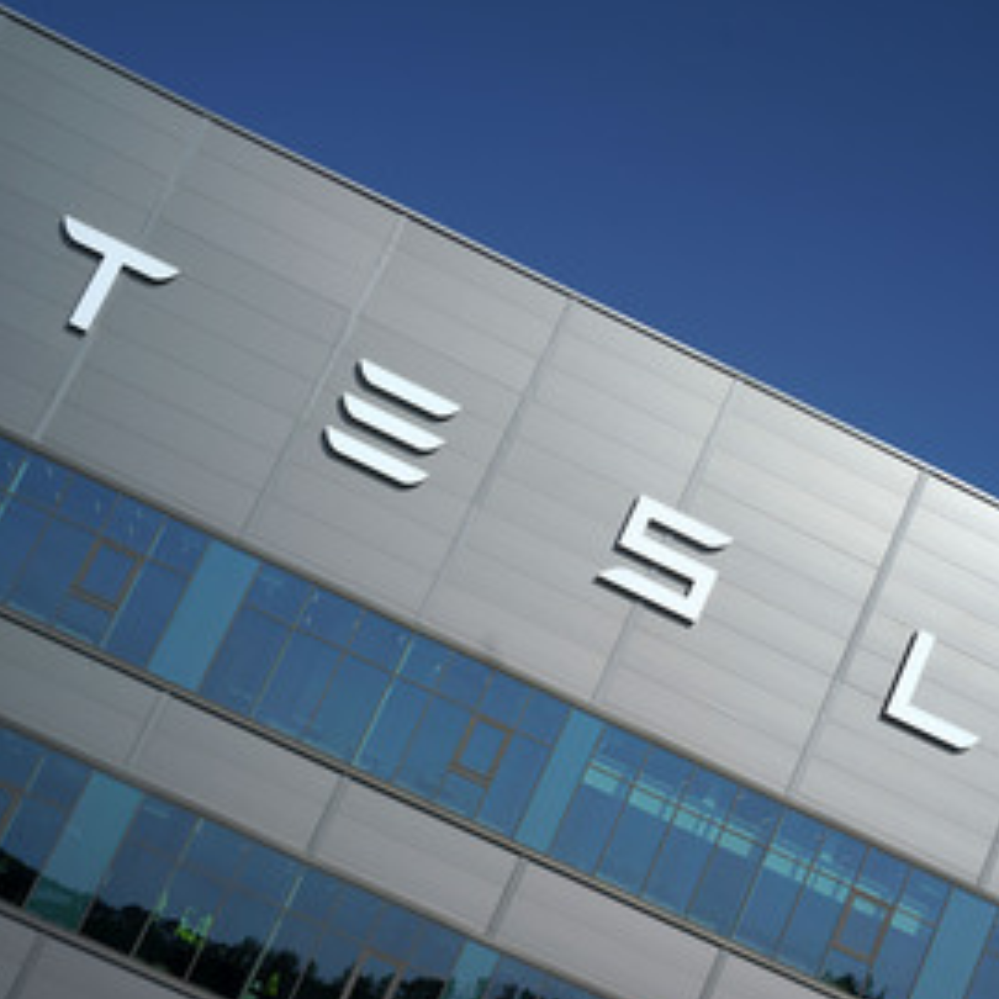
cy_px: 514
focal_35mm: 68
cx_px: 742
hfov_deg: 25.1
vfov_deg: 25.4
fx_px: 2220
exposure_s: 1/400
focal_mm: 48
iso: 100
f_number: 8
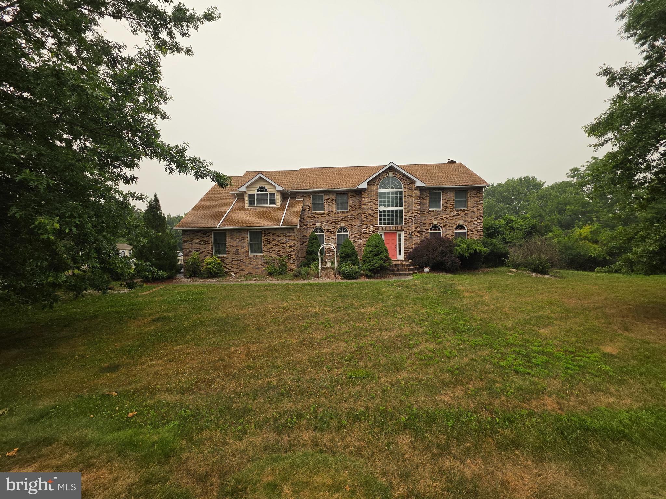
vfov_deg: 89.9
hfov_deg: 106.2
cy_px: 250
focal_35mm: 13
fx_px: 250
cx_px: 333
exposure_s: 1/1576
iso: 40
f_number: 1.9
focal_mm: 2.2
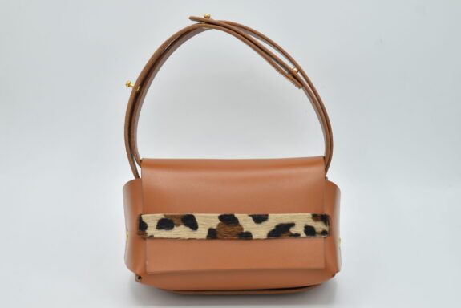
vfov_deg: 21.6
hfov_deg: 31.9
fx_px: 807
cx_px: 230
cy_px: 154
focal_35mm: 63
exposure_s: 1/160
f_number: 6.3
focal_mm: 42
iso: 100
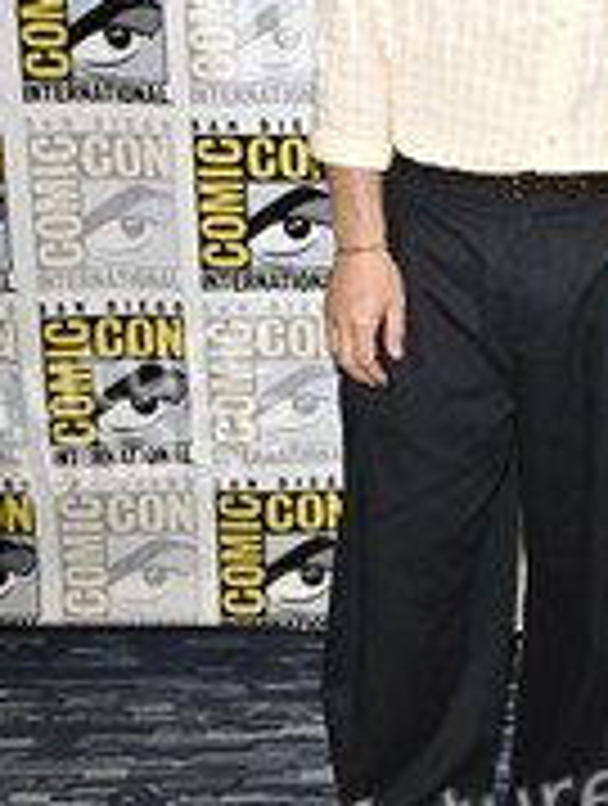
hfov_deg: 19.3
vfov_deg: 25.6
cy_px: 203
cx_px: 549
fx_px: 1750
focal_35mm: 75
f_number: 5.6
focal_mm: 35
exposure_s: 1/250
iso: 2000
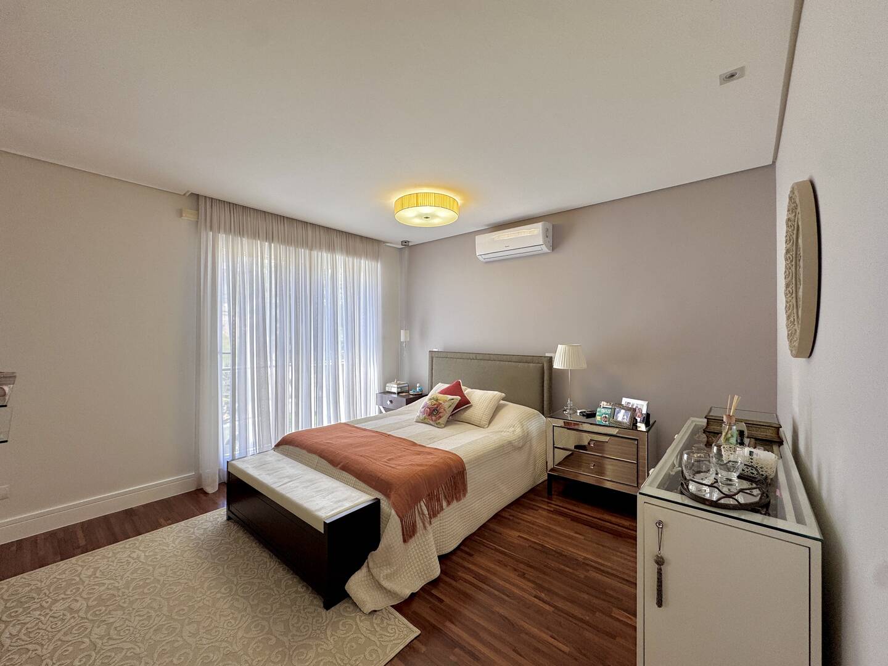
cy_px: 333
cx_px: 444
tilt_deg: +0.2
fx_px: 359
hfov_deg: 102.1
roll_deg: +1.0
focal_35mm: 14
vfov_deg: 85.7
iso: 64
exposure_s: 1/120
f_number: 2.2
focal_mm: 2.22
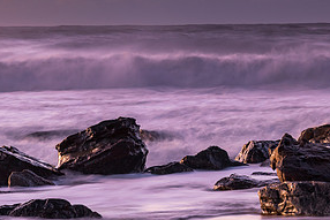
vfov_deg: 7.9
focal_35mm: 175
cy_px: 148
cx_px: 237
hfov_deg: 11.7
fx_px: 1605
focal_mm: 86
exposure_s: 1.6
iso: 250
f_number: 8
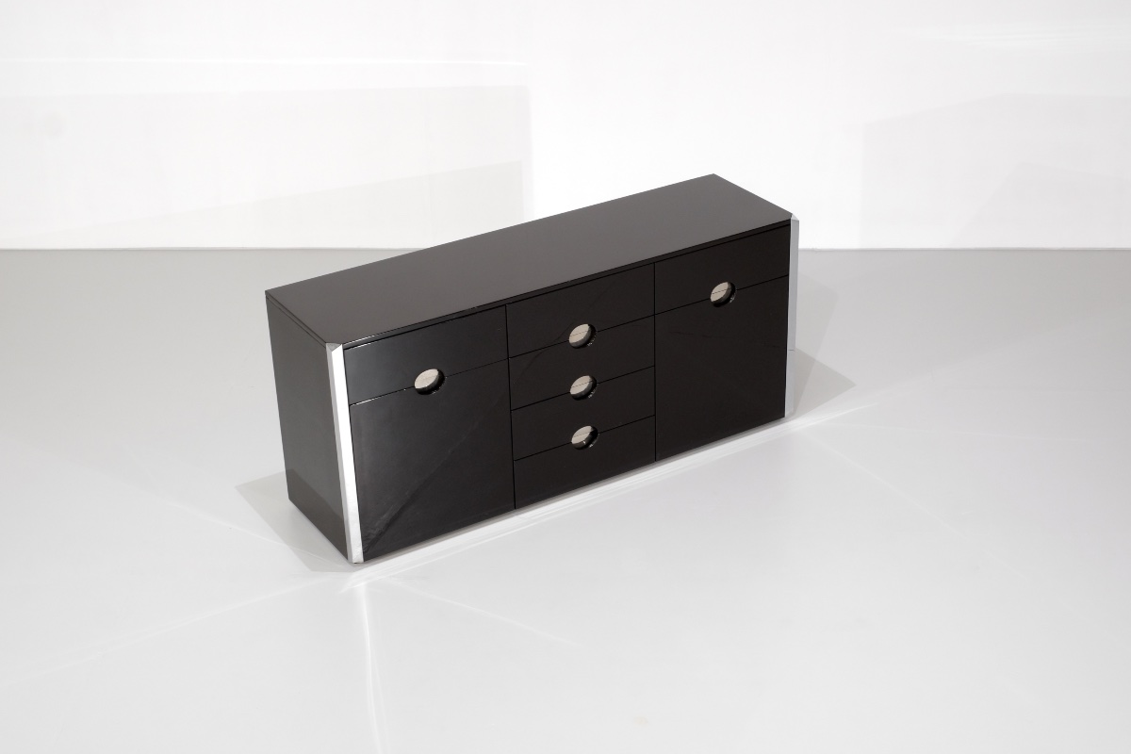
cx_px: 566
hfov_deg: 37.5
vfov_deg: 25.5
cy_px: 377
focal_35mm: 53
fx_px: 1665
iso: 800
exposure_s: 1/38
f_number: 8
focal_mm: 35
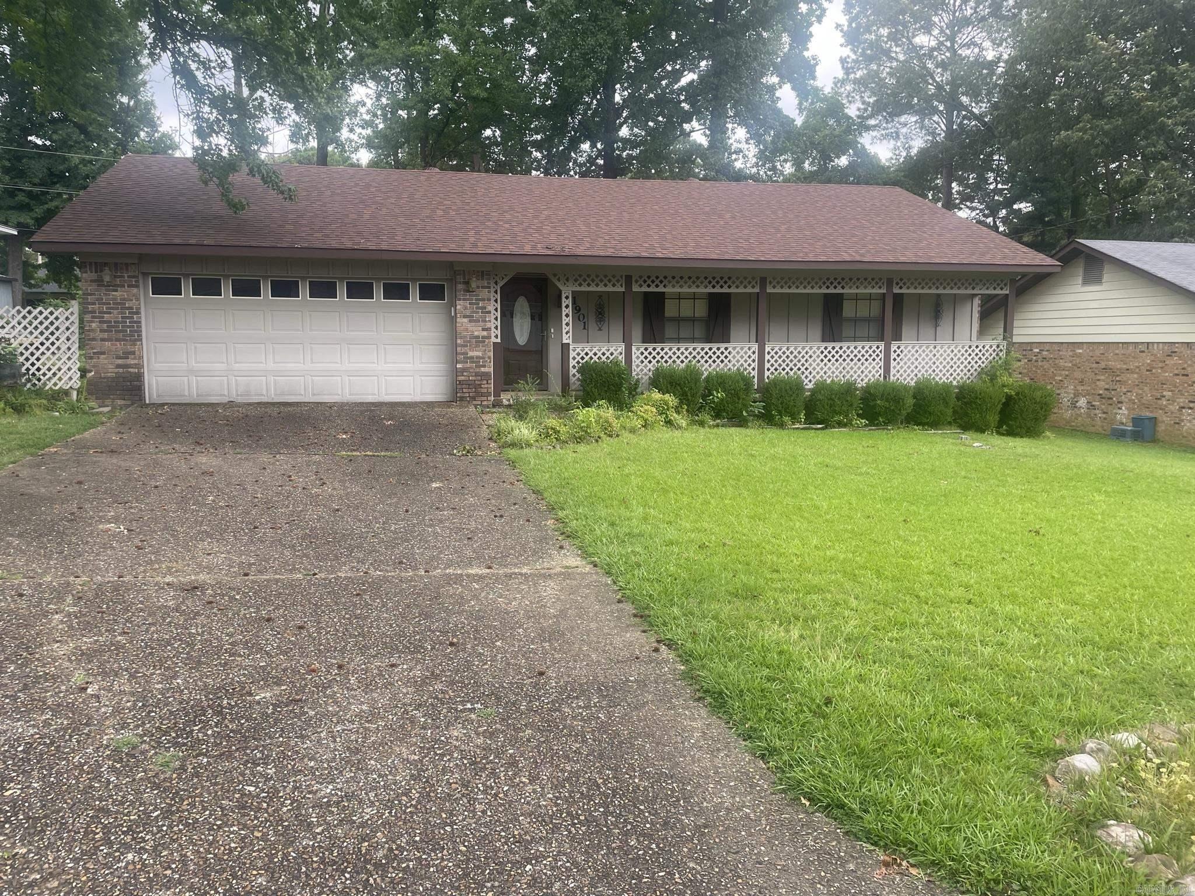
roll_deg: +0.5
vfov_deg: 53.1
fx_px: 898
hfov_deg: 67.3
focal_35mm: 26
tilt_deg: -6.1
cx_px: 598
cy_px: 448
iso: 32
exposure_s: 1/409
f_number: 1.6
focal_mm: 4.2
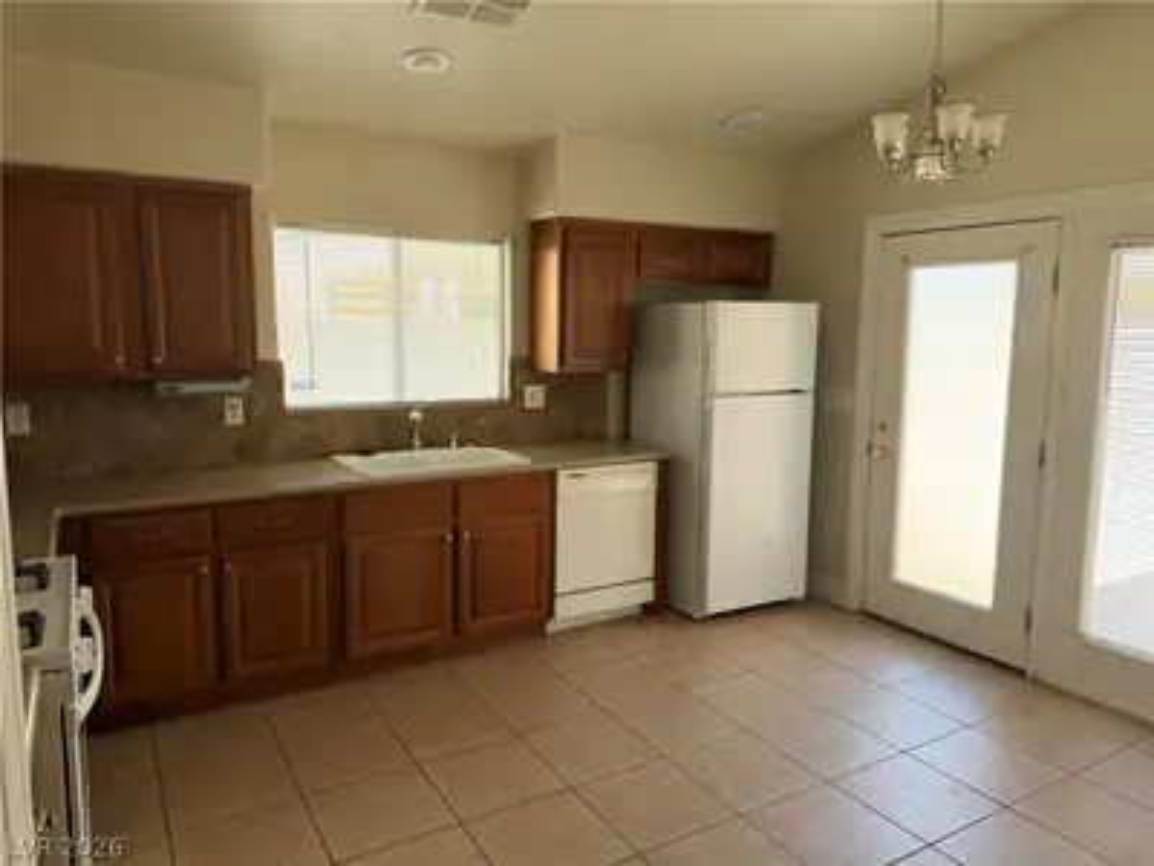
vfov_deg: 56.8
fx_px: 800
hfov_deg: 71.6
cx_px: 577
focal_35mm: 24
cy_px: 433
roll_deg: -0.7
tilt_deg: -6.3
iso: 100
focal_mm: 6.76
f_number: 1.78
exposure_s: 1/187
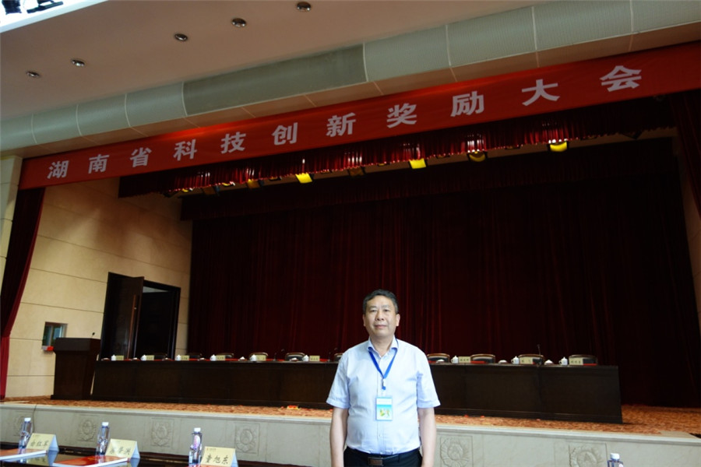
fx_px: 545
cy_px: 234
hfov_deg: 65.5
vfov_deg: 46.4
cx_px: 350
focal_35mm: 28
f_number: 1.8
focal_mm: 10.4
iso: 200
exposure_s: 1/30
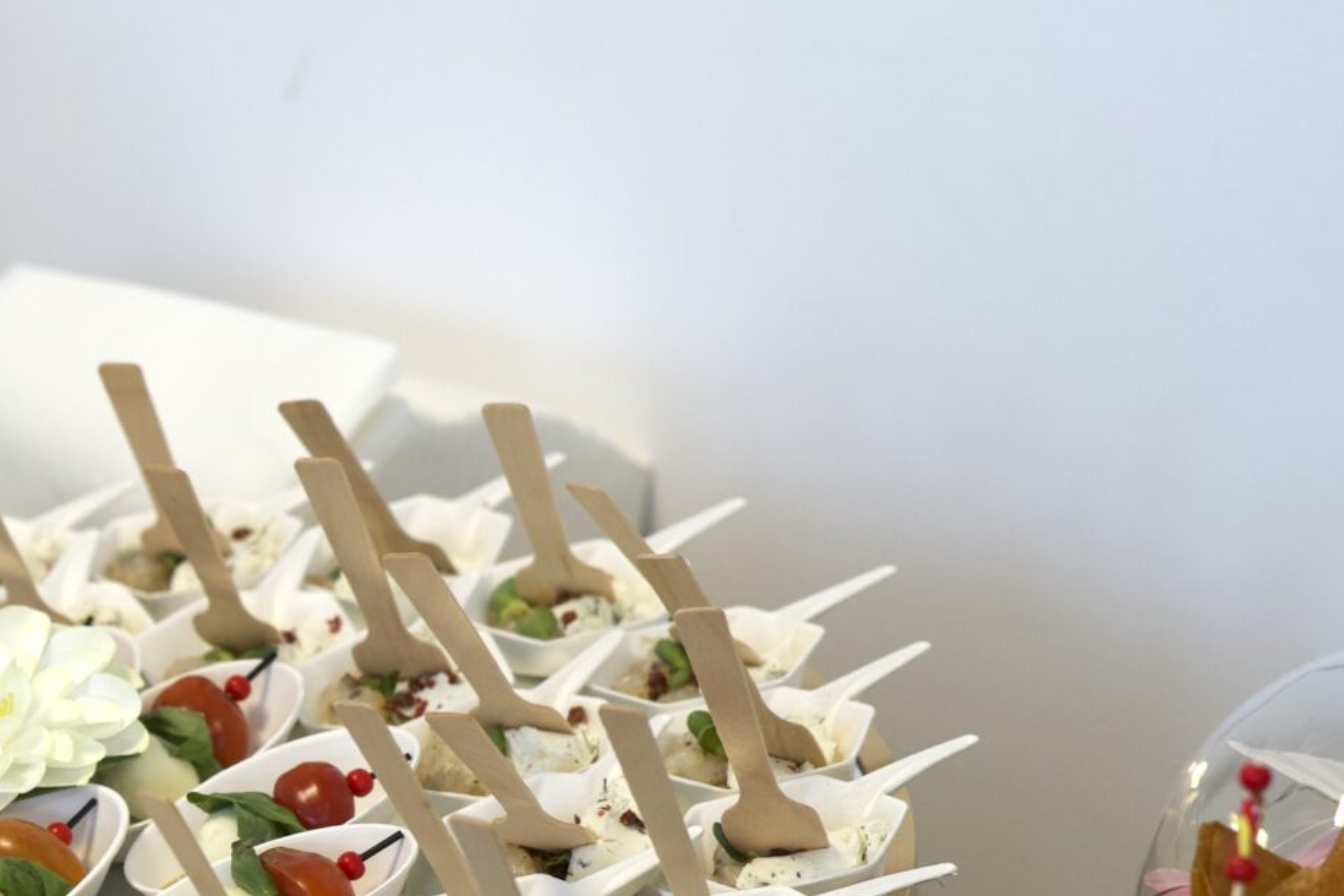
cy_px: 889
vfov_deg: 5.9
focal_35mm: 234
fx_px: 8735
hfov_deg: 8.7
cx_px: -379
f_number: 4
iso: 320
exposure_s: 1/160
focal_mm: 85
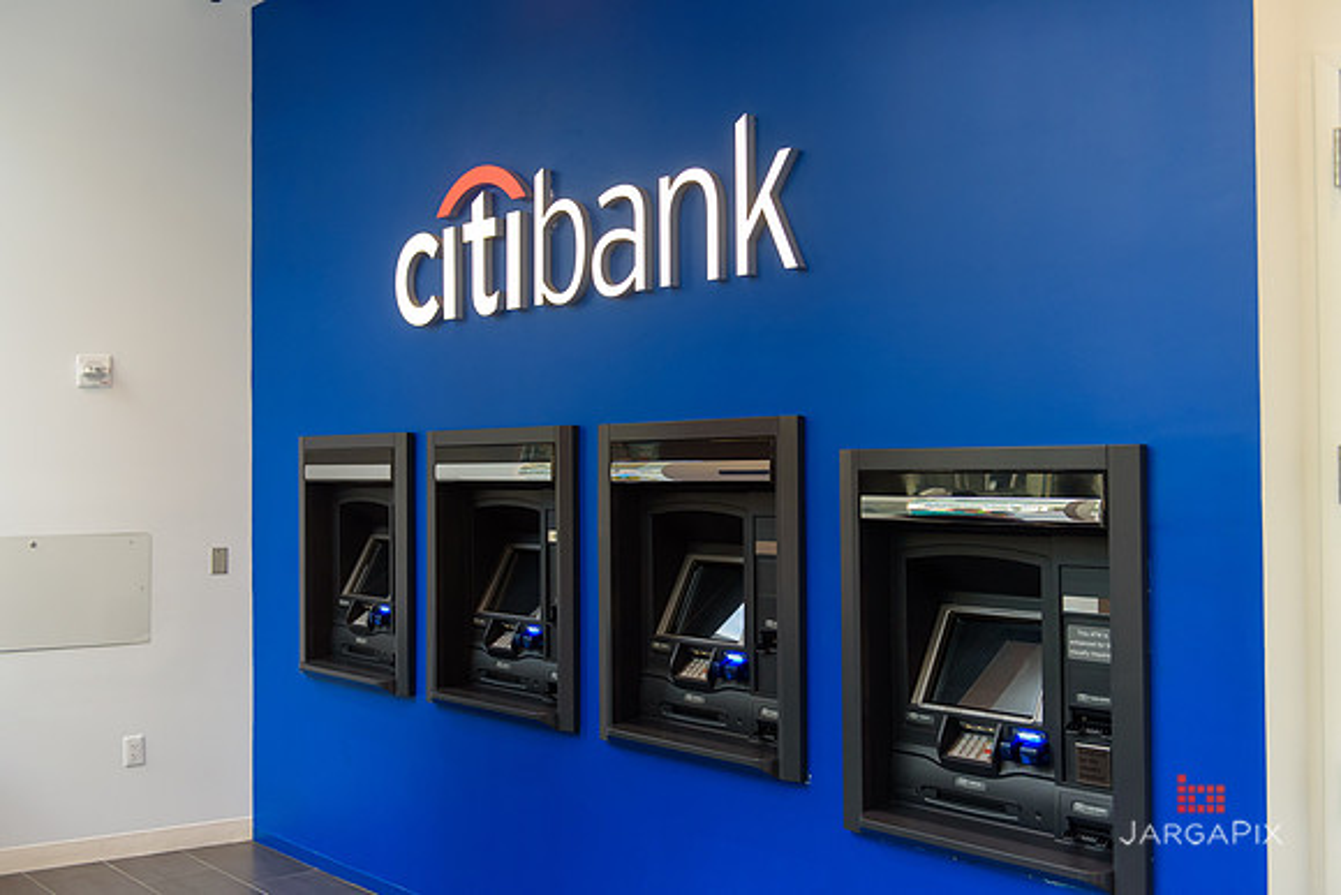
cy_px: 448
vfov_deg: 36.9
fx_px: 1341
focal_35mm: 36
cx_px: 670
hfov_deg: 53.1
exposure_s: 1/250
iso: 1000
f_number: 3.2
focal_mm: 36
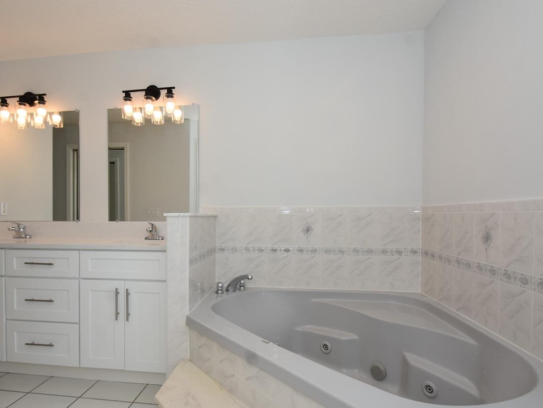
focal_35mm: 19
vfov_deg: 68.6
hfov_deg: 84.4
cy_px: 219
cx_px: 243
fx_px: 298
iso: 160
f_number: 5.6
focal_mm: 10
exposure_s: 1/125
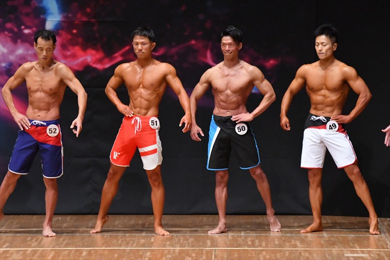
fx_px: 3086
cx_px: 195
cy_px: 130
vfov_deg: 4.8
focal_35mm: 285
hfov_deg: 7.2
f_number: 5.6
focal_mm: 190
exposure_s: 1/400
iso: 8000
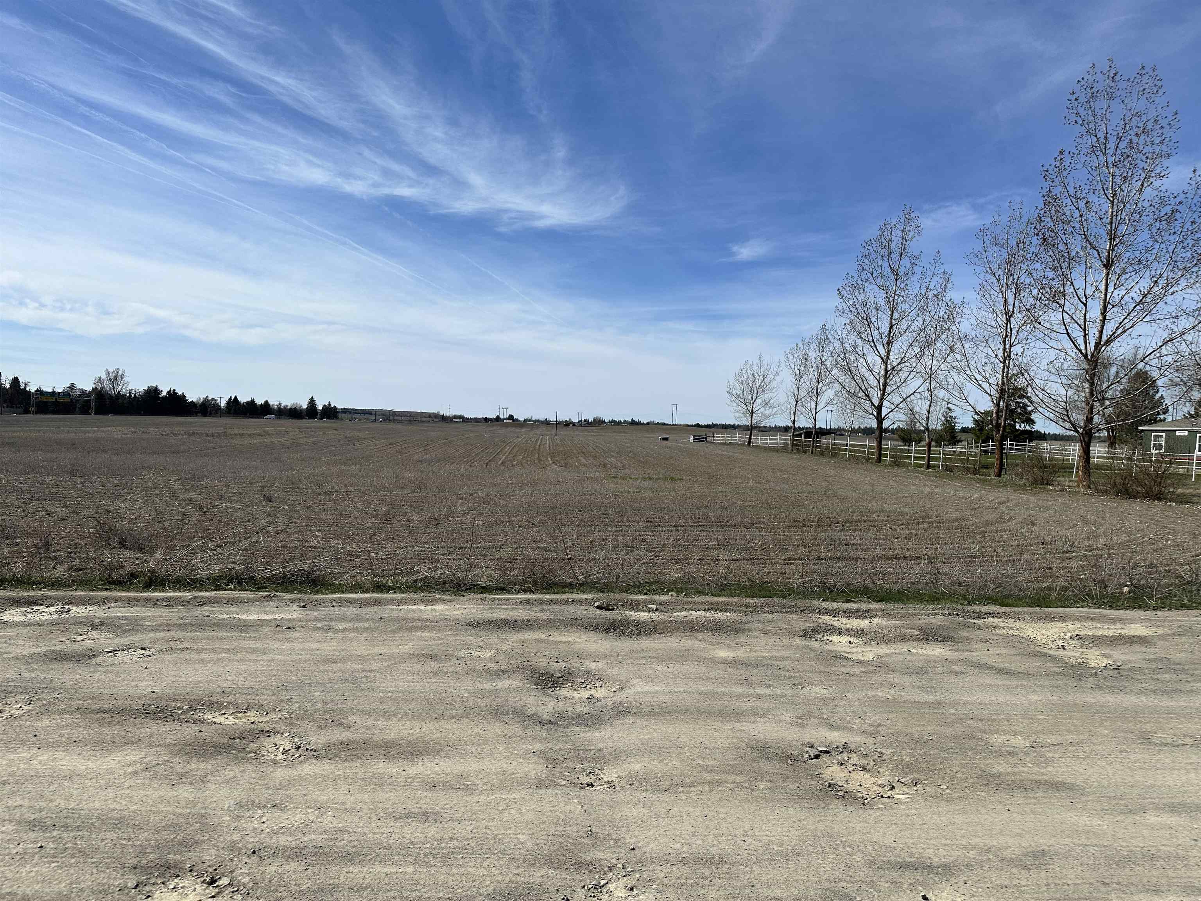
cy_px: 450
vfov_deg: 56.8
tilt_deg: -1.6
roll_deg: +0.8
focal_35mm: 24
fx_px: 833
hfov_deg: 71.6
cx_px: 600
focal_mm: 6.86
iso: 80
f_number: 1.78
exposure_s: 1/8197
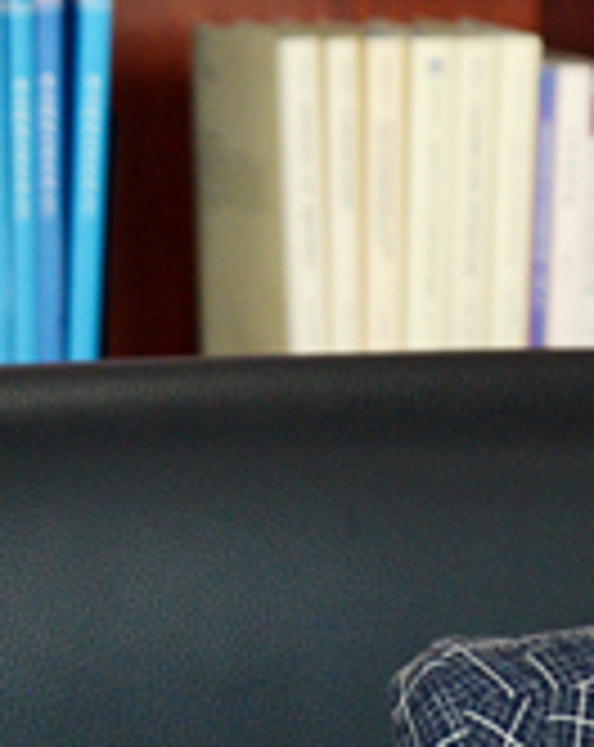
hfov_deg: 4.0
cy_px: 842
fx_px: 8249
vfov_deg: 5.2
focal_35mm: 374
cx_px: -1346
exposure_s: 1/125
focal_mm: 66
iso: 1000
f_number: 5.6
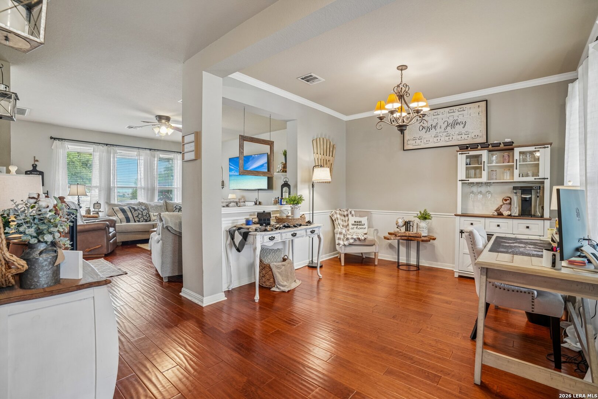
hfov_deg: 96.7
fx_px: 266
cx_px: 299
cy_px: 200
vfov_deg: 73.7
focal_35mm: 16
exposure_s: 1/6
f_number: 8
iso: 400
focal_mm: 16
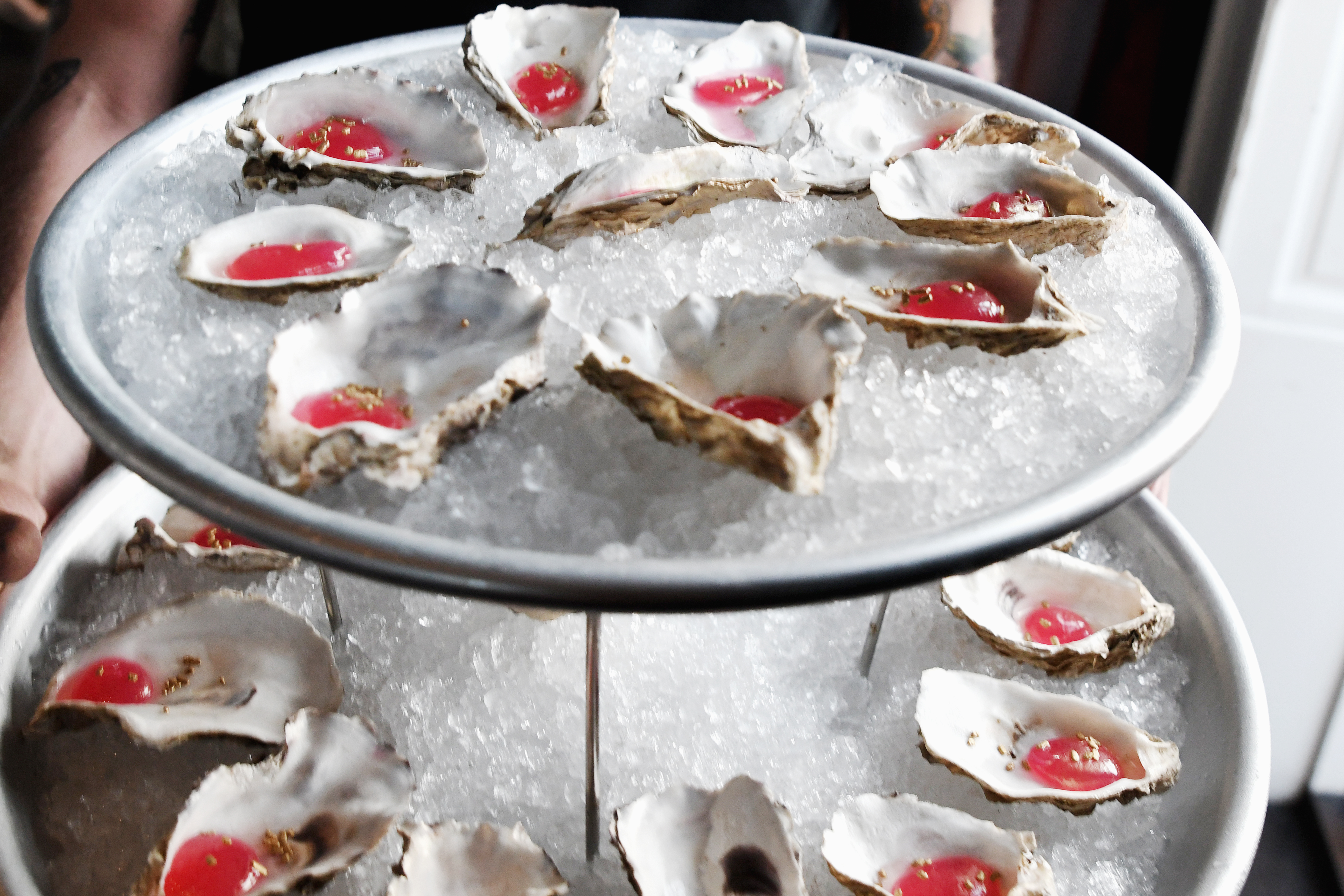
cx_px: 672
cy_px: 448
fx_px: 1344
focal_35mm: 36
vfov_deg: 36.9
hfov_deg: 53.1
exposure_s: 1/125
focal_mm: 24
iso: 1000
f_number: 3.2
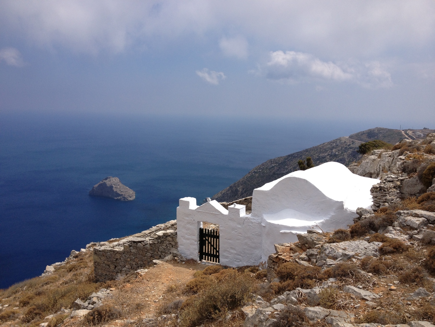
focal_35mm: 35
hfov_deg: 52.6
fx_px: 440
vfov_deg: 40.7
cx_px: 218
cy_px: 164
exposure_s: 1/2762
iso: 50
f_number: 2.4
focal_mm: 4.28
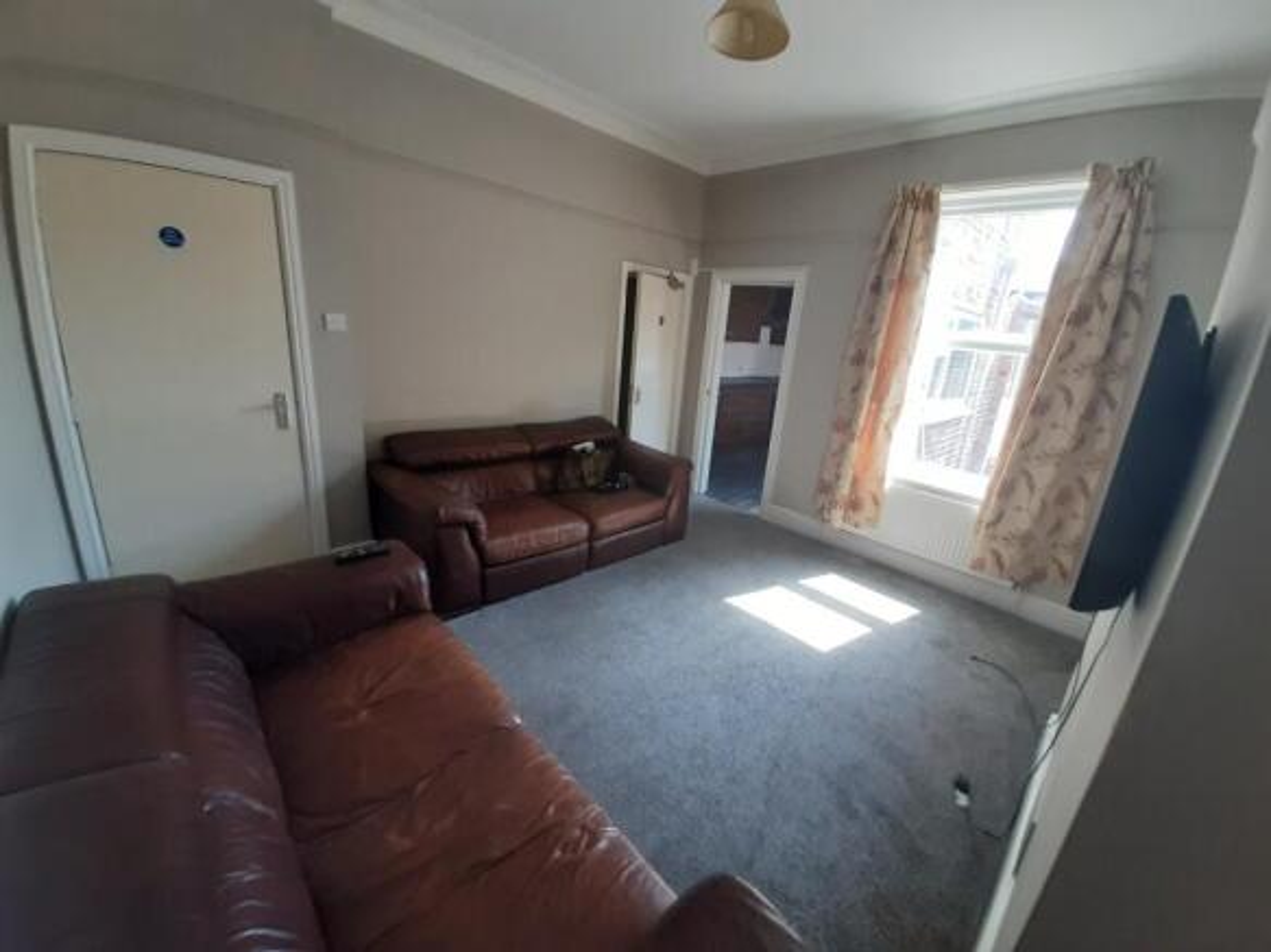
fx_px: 477
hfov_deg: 106.2
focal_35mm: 13
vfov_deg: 89.9
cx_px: 636
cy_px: 476
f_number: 2.2
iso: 64
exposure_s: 1/50
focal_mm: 1.42
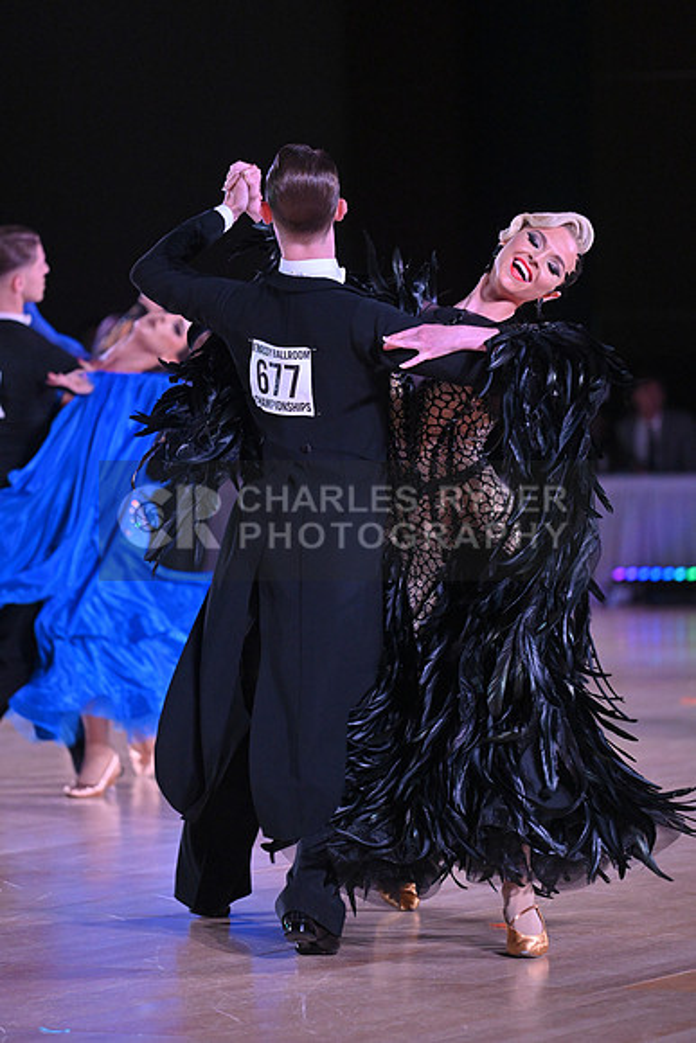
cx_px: 348
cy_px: 522
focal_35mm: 180
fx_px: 5216
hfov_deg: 7.6
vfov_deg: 11.4
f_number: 4
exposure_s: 1/400
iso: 3200
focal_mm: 180
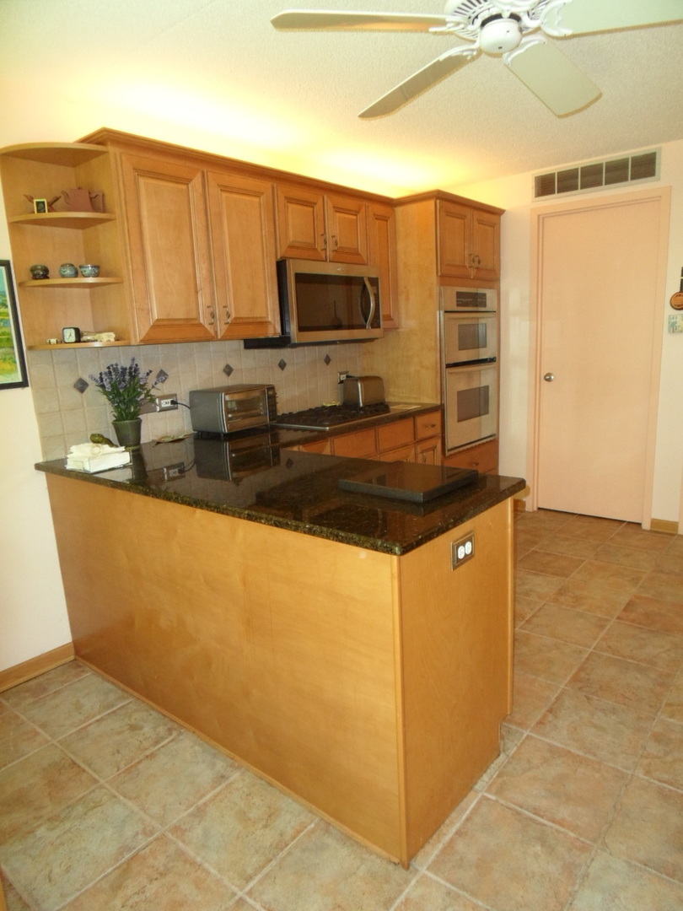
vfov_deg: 79.0
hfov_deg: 63.4
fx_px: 552
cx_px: 342
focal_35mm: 21
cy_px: 456
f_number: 3.4
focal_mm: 3.6
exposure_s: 1/30
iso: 200
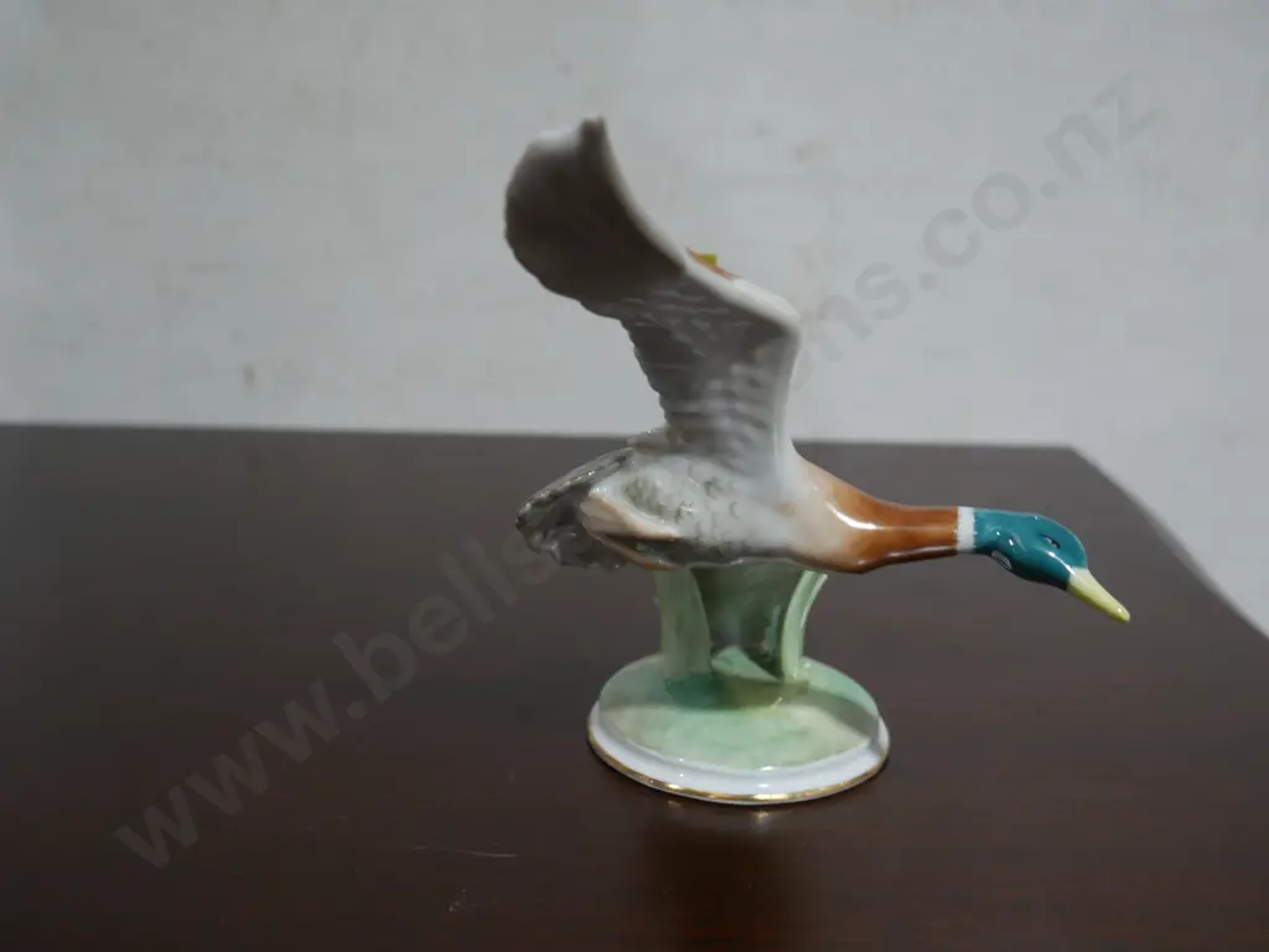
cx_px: 634
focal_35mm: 40
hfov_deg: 46.8
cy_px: 476
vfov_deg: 36.0
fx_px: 1466
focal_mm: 20
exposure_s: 1/60
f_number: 4.5
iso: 500
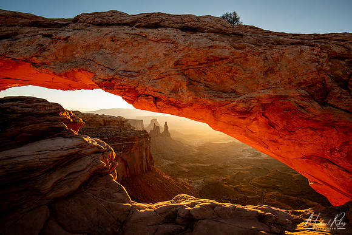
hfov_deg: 84.0
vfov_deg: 62.0
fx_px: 196
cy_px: 118
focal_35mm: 20
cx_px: 176
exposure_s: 1/10
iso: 64
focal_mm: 20
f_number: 13
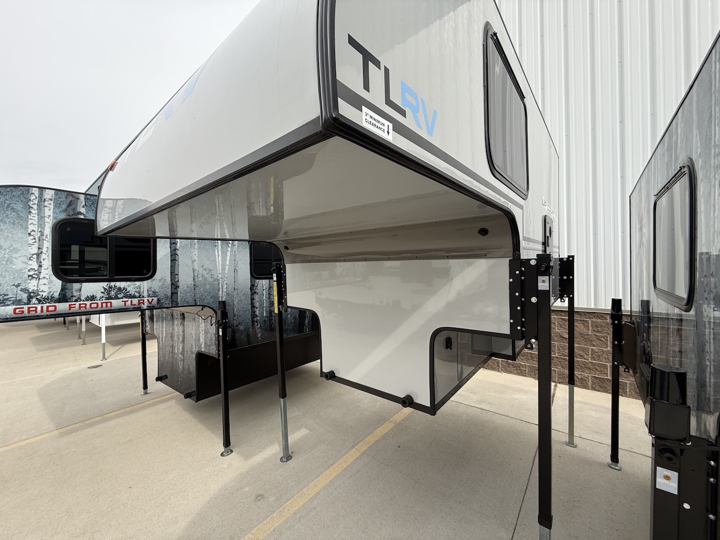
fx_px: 291
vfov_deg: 85.7
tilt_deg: +0.2
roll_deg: -1.0
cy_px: 270
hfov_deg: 102.1
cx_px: 360
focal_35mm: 14
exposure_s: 1/388
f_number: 2.2
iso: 50
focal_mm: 2.22
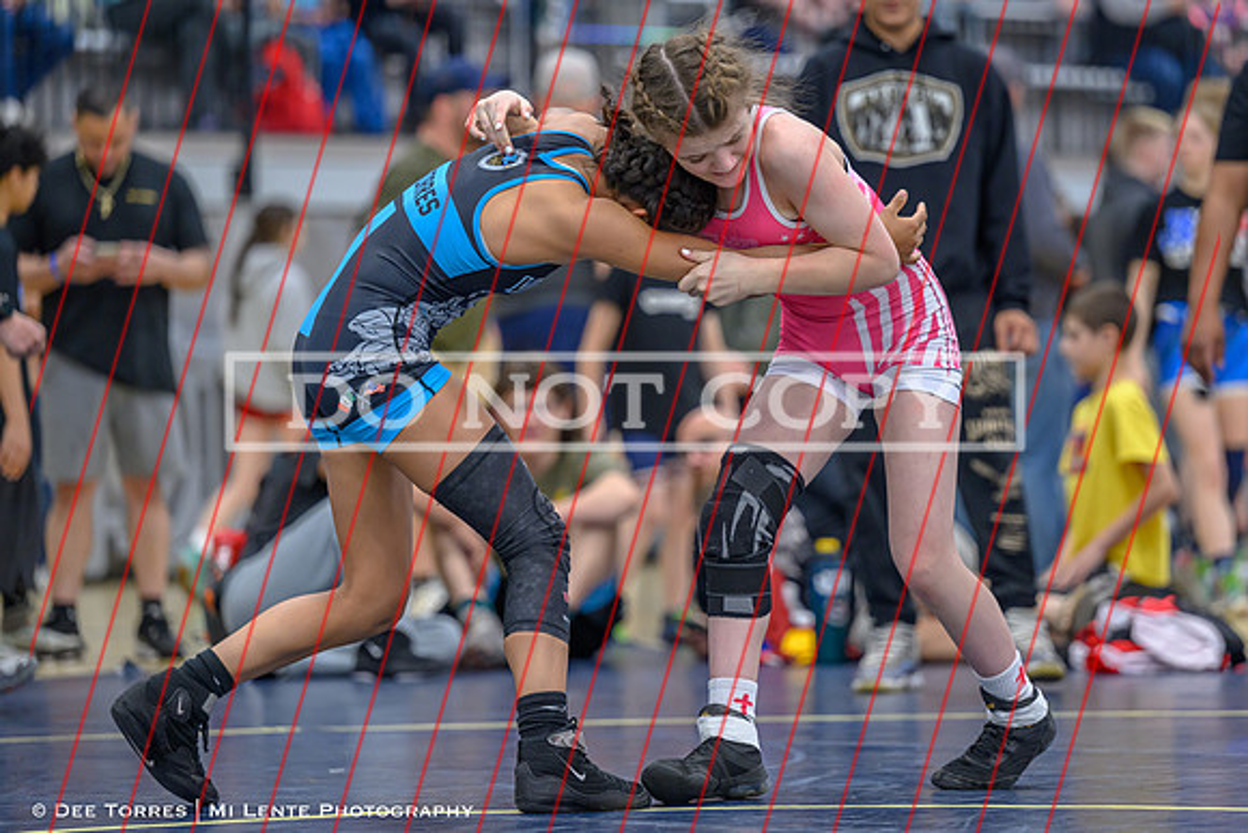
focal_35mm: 175
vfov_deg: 7.9
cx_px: 720
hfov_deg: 11.8
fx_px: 6052
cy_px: 353
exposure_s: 1/640
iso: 2000
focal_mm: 150
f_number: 2.8
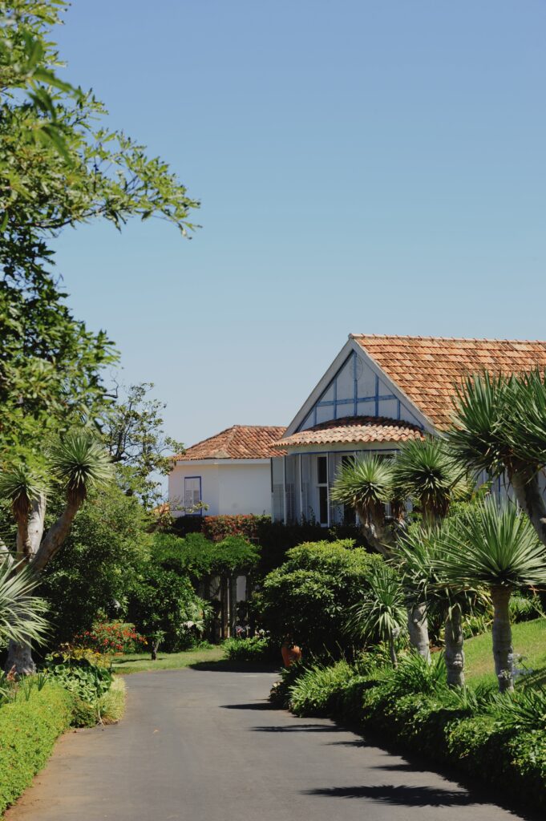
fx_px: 1937
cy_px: 410
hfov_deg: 16.0
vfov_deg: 23.9
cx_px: 273
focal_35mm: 85
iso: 250
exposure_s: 1/200
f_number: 11
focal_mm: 85
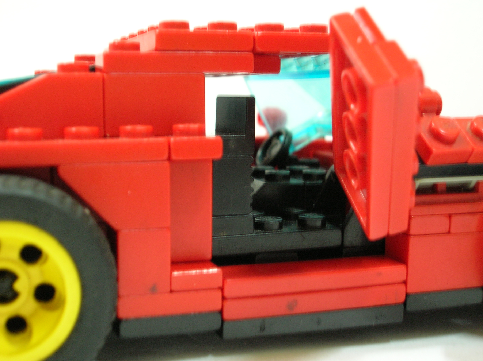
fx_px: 753
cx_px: 242
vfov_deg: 27.0
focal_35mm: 54
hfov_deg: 35.6
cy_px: 180
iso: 100
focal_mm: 9
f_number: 3.4
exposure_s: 1.14
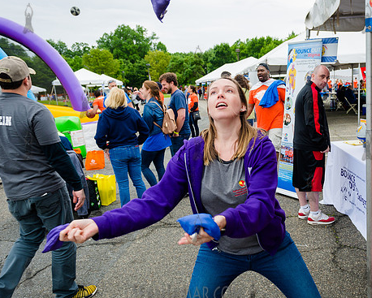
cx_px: 261
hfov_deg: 50.2
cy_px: 155
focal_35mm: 35
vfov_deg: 42.3
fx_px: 386
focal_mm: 24
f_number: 5
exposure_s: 1/400
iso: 200
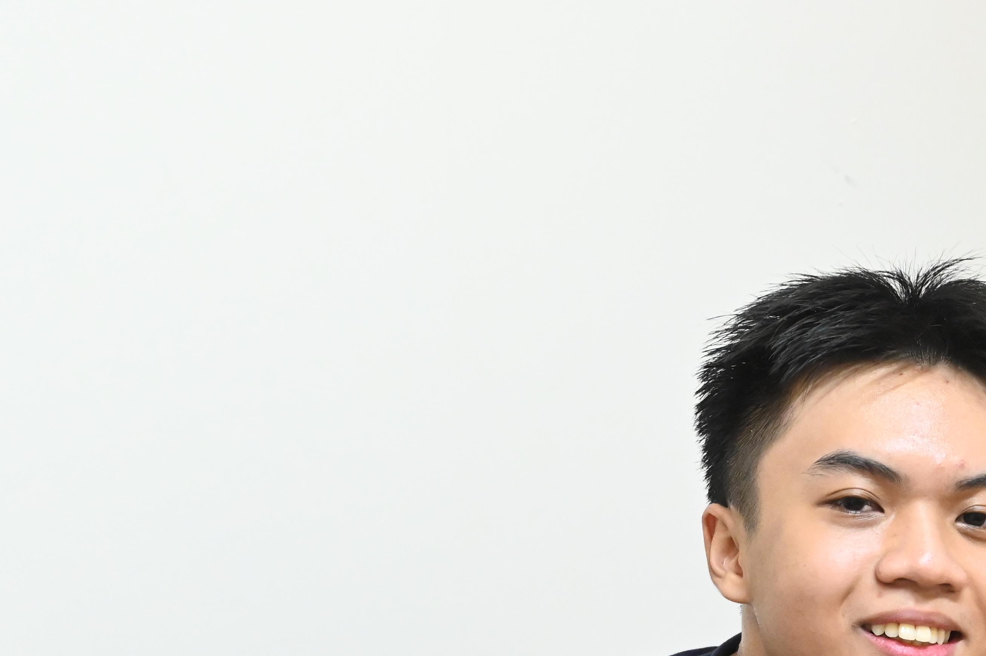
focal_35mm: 116
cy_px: 760
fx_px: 3175
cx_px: 780
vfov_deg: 11.6
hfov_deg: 17.5
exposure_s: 1/200
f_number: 5
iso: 6400
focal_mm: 50
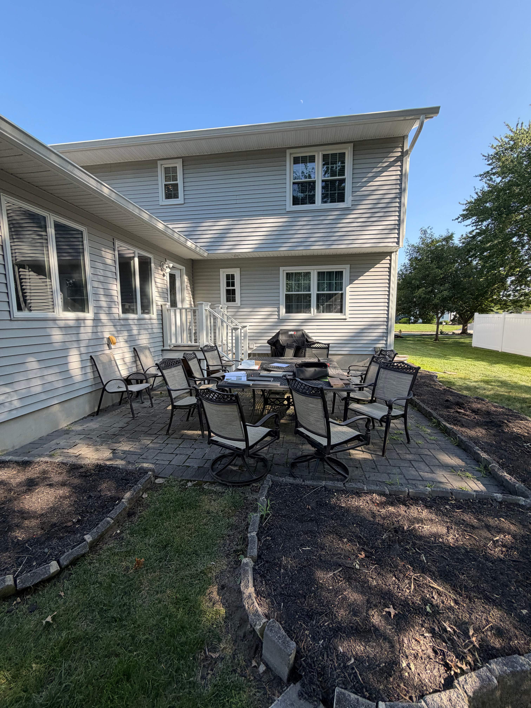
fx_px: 286
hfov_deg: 85.7
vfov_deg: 102.1
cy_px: 354
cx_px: 266
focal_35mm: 14
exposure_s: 1/395
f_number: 2.2
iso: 50
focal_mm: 2.22
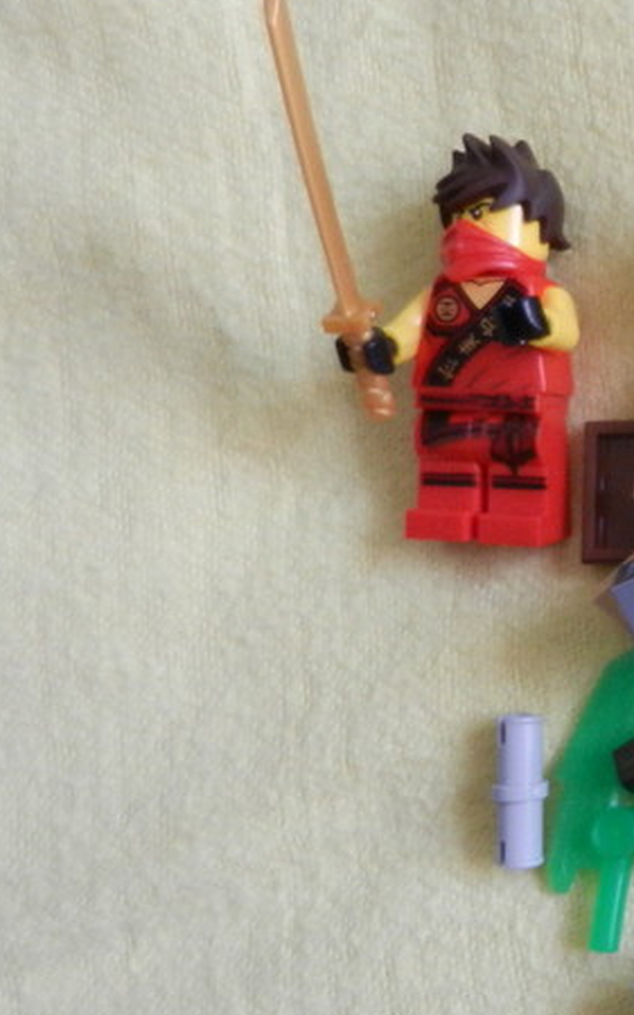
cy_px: 457
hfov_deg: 20.3
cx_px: 1002
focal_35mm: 53
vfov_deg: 38.2
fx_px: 1466
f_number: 3.5
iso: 400
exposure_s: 1/25
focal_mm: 4.5
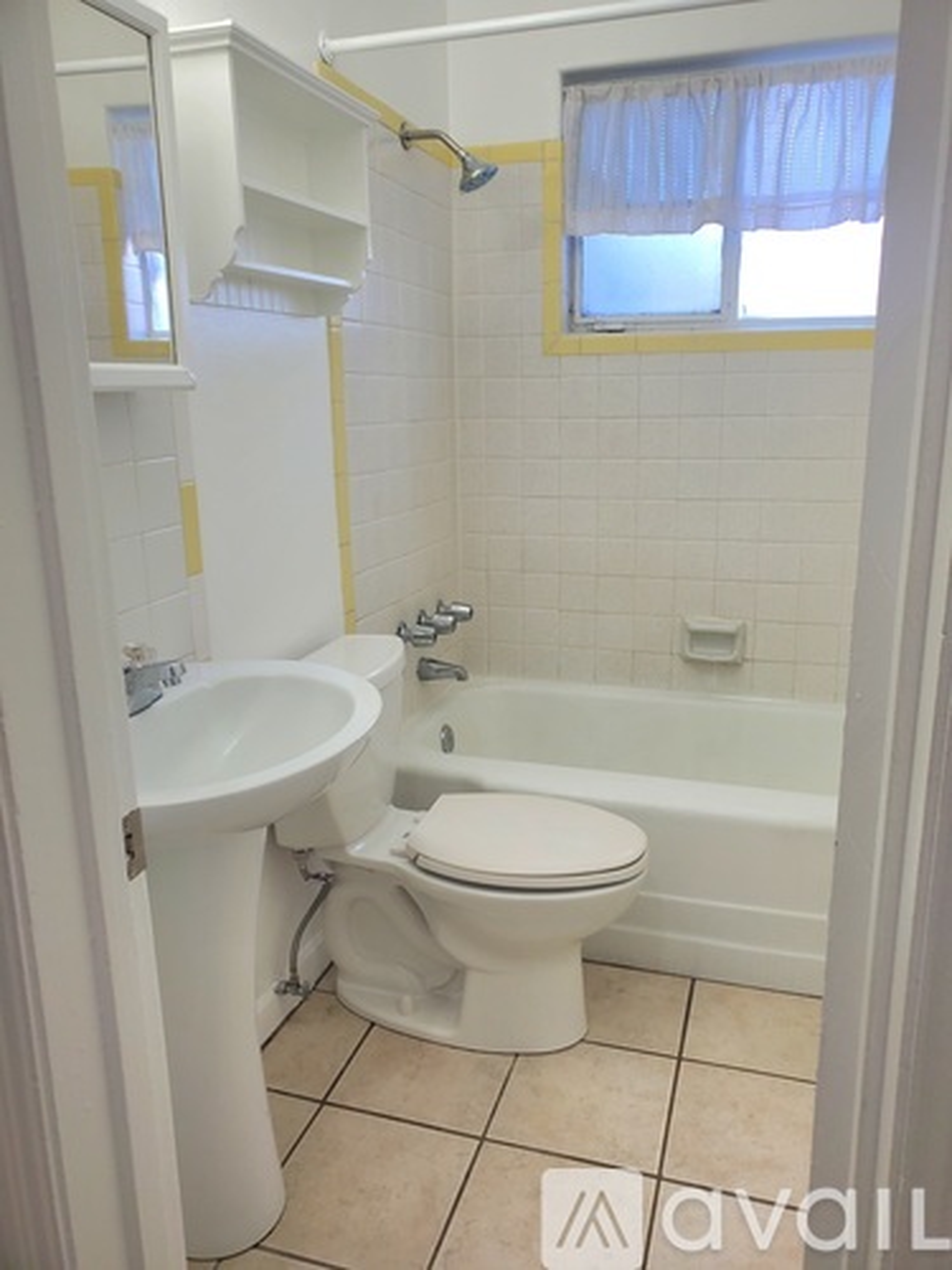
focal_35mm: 26
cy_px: 635
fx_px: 953
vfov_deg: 67.3
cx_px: 476
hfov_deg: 53.1
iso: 80
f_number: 2.4
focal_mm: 4.3
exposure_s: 1/120
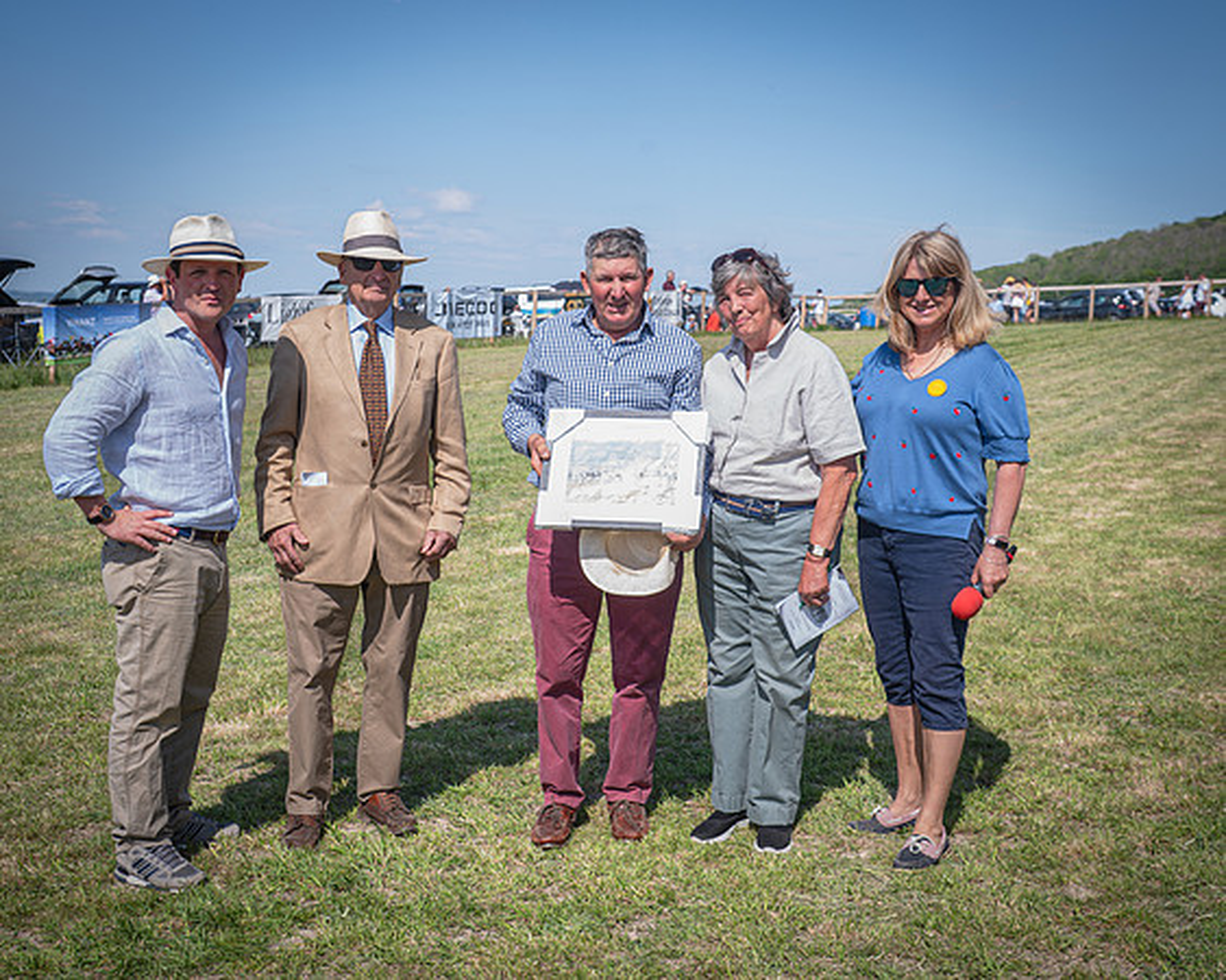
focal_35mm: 45
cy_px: 474
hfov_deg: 41.3
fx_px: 1627
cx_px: 649
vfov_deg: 33.5
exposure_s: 1/160
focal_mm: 38
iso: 50
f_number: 5
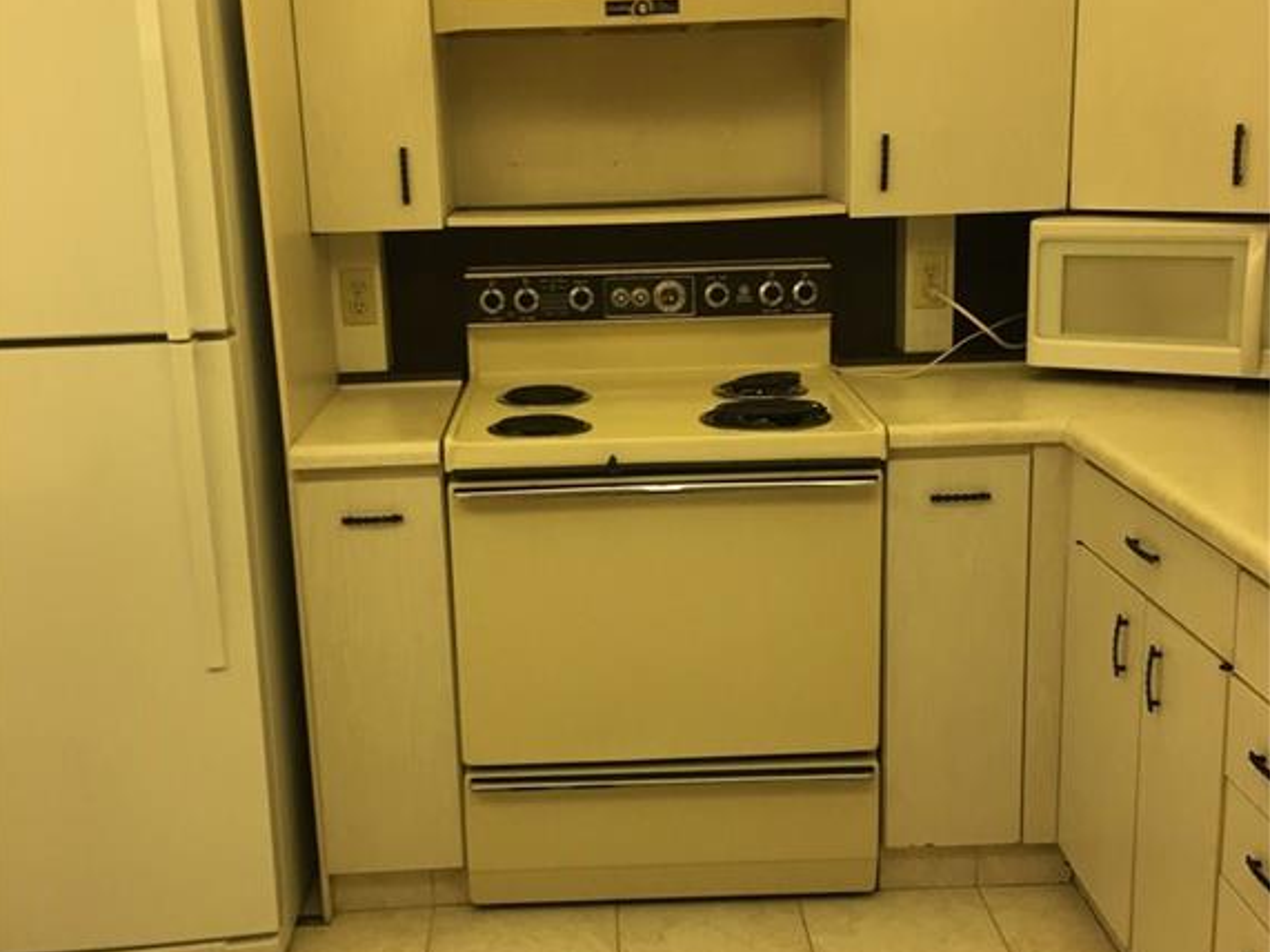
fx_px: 1431
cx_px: 632
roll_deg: +1.3
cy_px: 452
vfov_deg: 36.8
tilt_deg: -12.7
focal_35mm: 39
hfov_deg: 47.9
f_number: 2.2
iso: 50
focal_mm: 4.15
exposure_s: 1/30
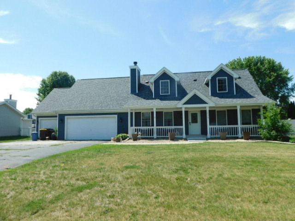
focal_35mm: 25
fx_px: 213
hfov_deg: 69.4
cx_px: 148
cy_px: 110
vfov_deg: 54.9
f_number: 3.1
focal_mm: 4.5
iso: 125
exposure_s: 1/1000
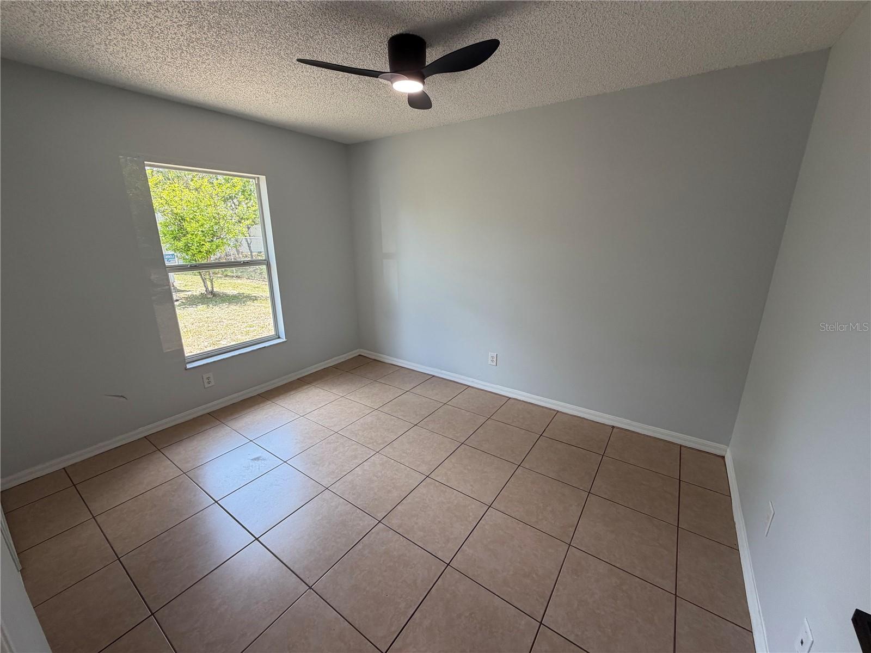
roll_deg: +0.4
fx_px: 352
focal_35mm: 14
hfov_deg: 102.1
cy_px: 326
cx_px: 436
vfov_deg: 85.7
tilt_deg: -15.9
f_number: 2.2
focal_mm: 2.22
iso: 80
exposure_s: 1/121
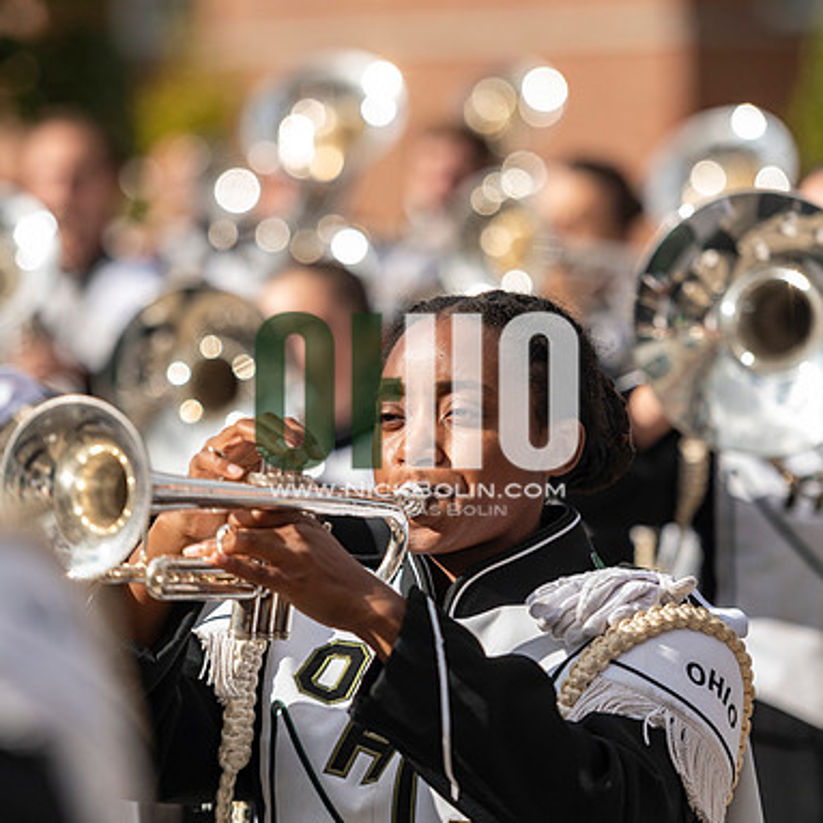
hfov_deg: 9.1
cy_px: 413
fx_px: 5191
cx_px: 417
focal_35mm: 193
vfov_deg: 9.1
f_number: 2.8
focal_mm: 150
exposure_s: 1/8000
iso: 400
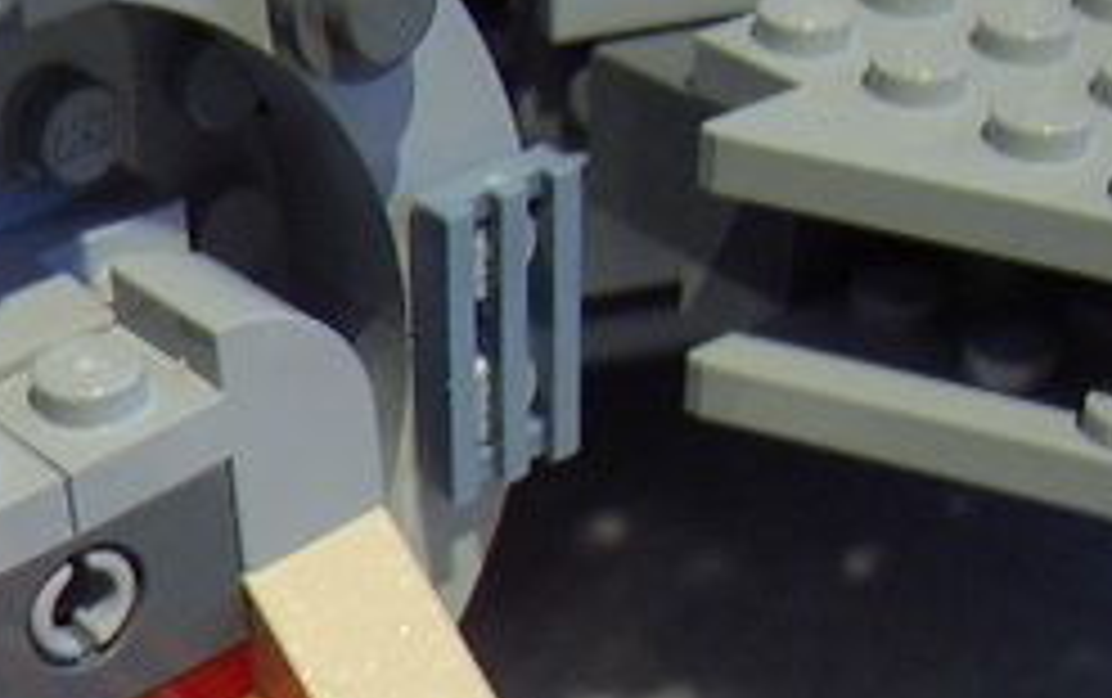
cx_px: 216
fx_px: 2579
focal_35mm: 85
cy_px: 914
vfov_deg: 14.7
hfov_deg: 23.9
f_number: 2.7
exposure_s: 1/14
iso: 100
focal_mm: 8.13
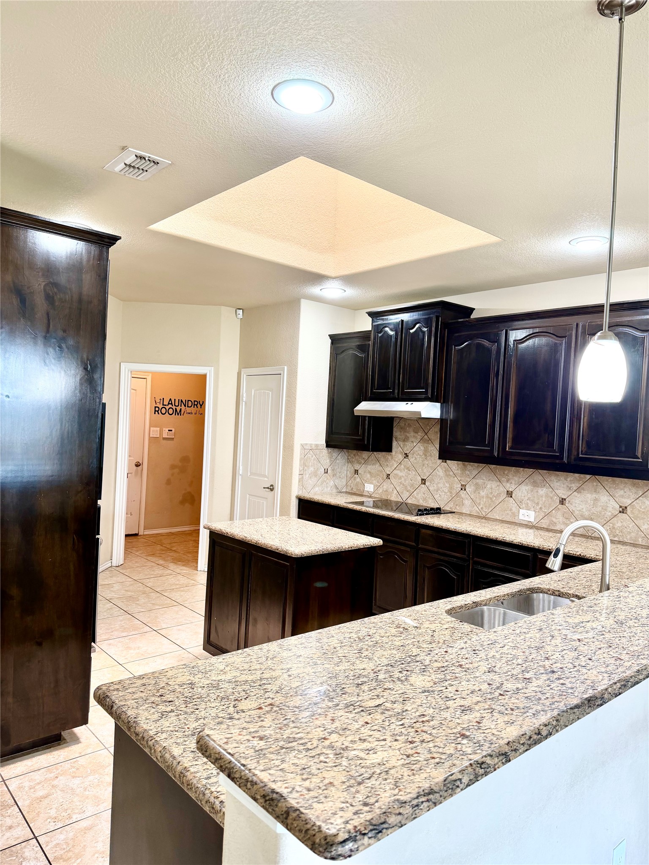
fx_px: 600
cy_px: 432
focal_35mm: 24
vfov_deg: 71.6
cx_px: 324
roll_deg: -2.8
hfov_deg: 56.8
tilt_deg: -2.4
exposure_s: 1/60
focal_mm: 6.76
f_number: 1.78
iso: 125
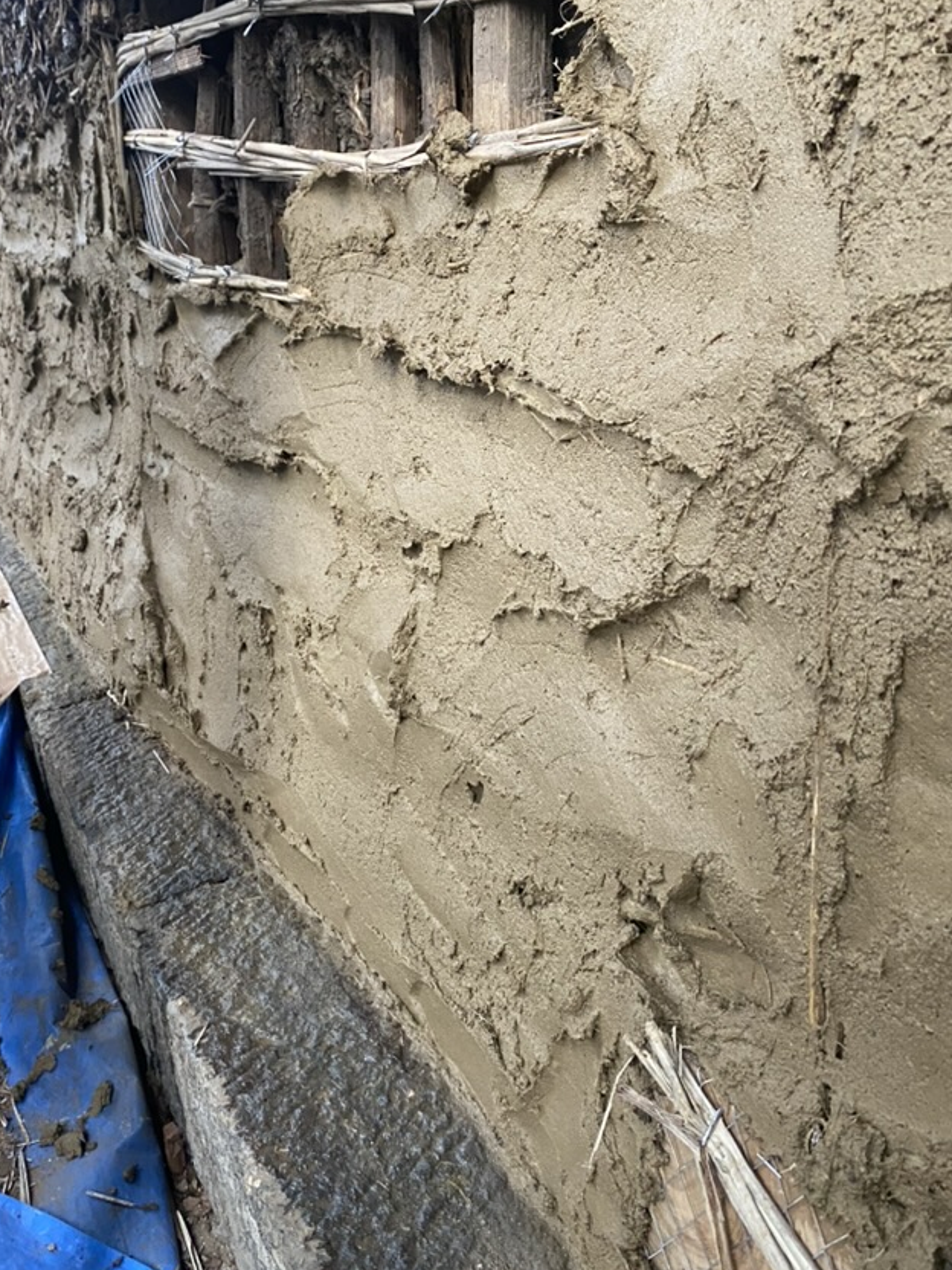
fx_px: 1173
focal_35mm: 32
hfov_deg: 44.0
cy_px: 551
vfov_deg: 56.6
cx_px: 391
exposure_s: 1/60
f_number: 1.8
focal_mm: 4.25
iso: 250
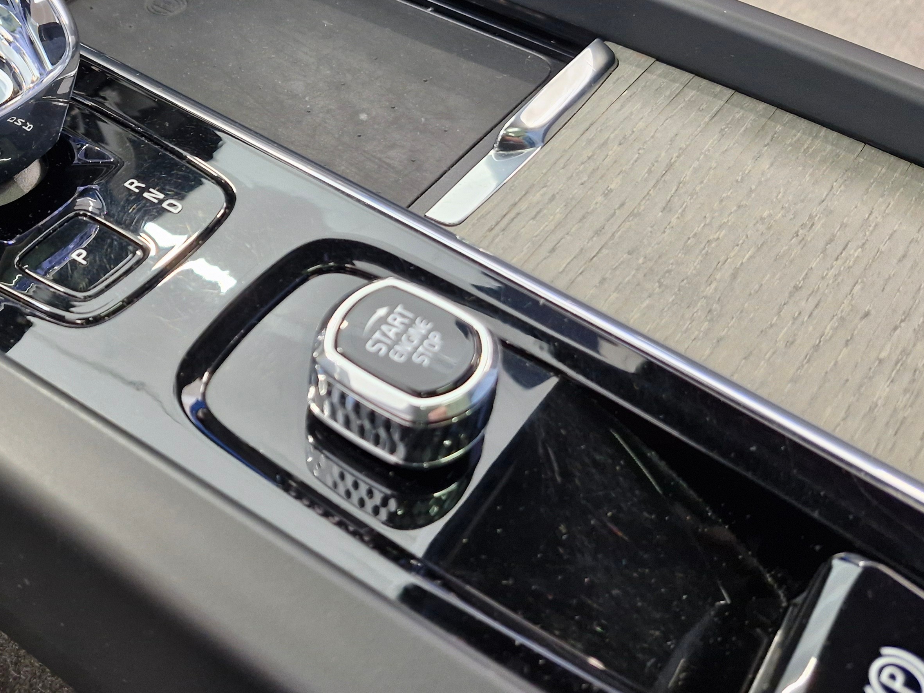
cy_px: 221
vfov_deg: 36.4
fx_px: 1041
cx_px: 200
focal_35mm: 39
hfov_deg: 45.7
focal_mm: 5.54
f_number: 1.8
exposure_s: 1/50
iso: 500
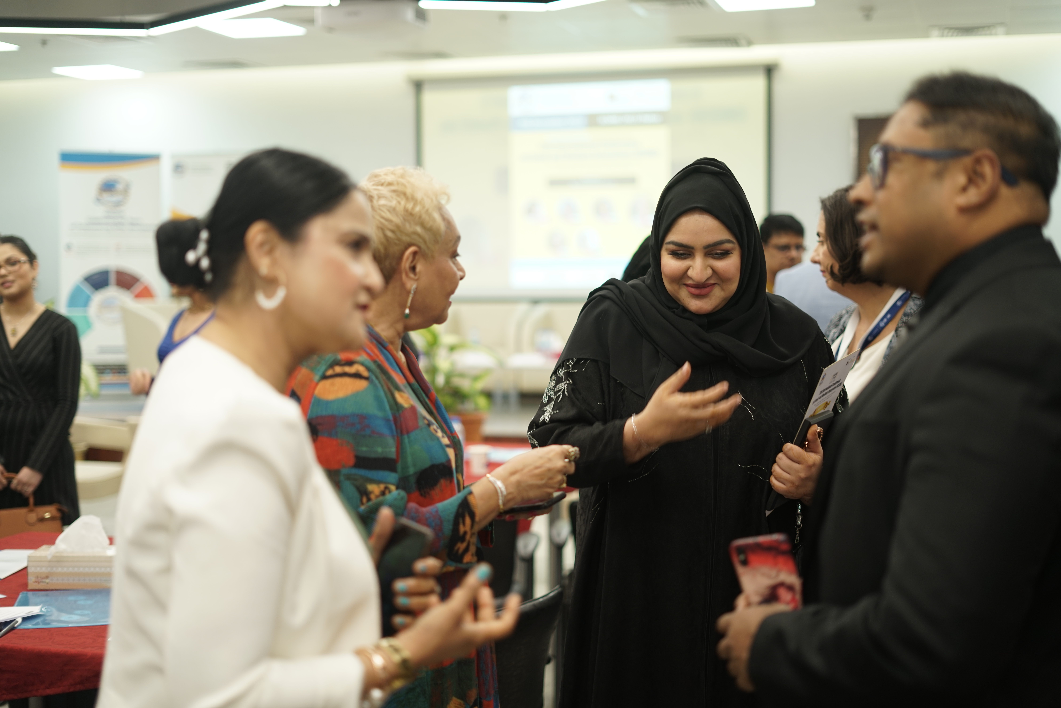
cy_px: 354
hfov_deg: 39.6
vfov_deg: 27.0
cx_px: 530
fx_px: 1474
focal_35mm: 50
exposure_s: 1/100
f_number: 1.8
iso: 250
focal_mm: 50
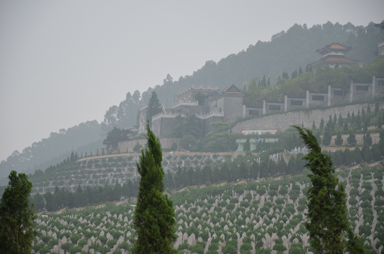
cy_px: 127
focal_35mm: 158
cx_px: 192
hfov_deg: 13.1
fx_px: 1676
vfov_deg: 8.7
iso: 200
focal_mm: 105
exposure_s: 1/125
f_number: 5.6
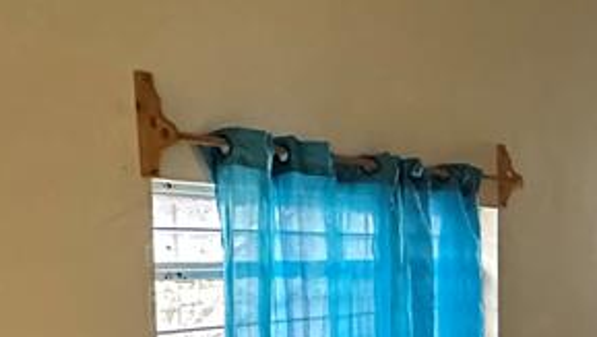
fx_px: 855
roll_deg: -1.9
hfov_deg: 31.4
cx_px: 737
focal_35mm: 54
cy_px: 312
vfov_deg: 21.7
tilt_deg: -2.7
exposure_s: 1/60
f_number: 2.2
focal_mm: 2.22
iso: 1000
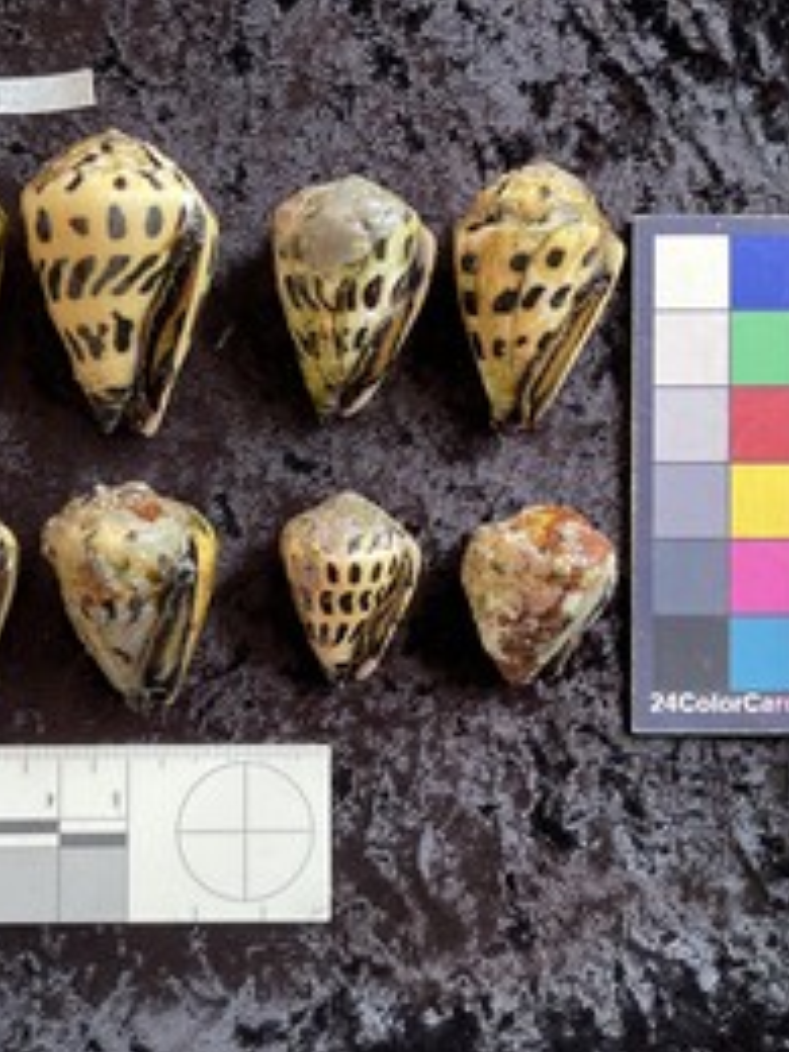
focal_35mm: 39
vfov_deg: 47.9
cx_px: 283
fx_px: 1185
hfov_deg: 36.5
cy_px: 528
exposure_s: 1/60
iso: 50
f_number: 1.8
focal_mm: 3
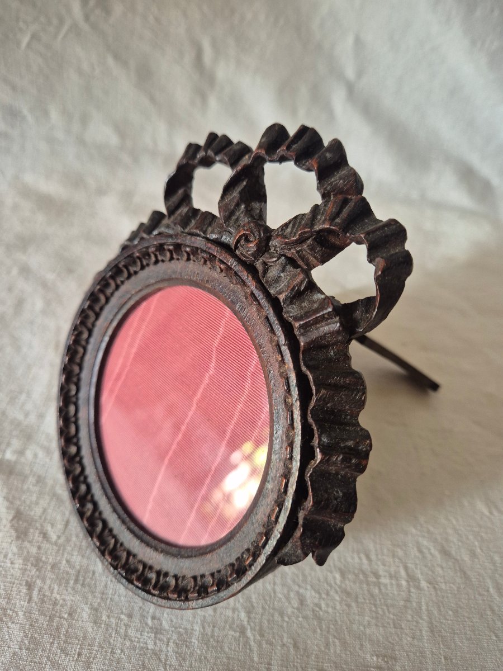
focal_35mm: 23
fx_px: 446
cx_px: 252
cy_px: 336
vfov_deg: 73.9
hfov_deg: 58.9
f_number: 1.8
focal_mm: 5.4
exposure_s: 1/100
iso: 500
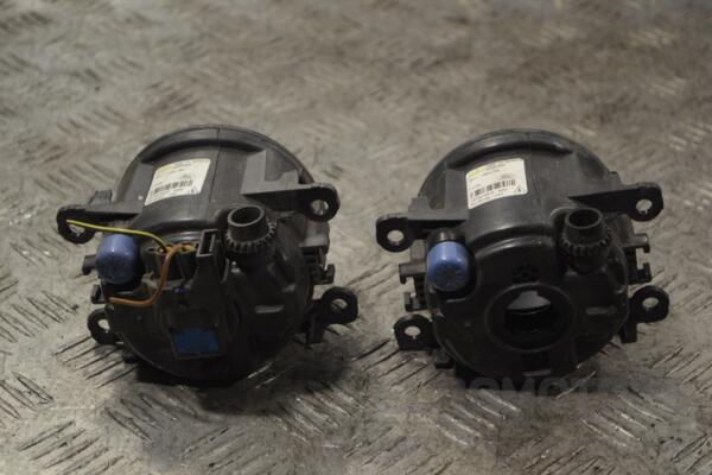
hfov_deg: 24.6
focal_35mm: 82
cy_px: 238
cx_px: 356
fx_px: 1632
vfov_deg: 16.6
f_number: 5.6
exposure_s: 1/30
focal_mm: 55
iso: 180
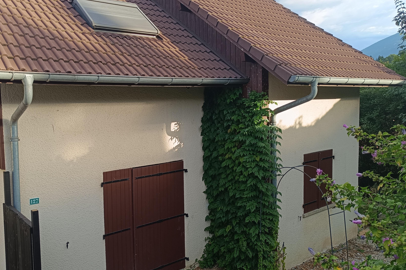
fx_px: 361
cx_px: 158
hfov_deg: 58.1
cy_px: 124
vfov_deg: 41.1
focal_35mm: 32
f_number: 1.88
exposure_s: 1/115
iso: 50
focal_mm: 5.59
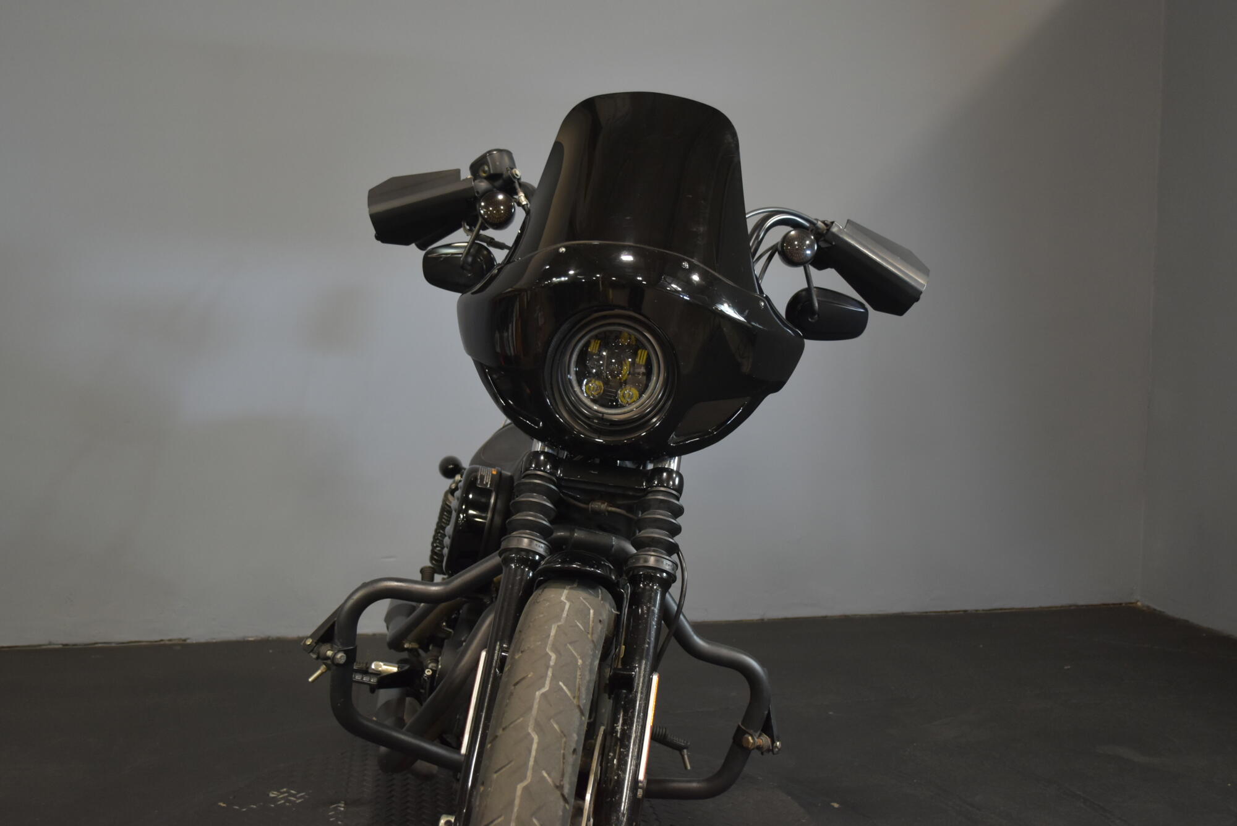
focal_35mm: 36
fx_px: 1237
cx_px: 618
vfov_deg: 36.9
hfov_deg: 53.1
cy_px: 413
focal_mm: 24
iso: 1000
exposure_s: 1/30
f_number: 4
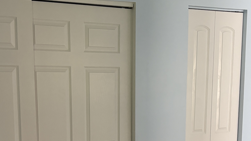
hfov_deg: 34.3
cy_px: 146
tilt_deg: -8.9
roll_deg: +1.9
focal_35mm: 61
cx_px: 109
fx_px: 406
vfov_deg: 19.1
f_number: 1.6
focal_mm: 5.96
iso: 250
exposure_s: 1/60
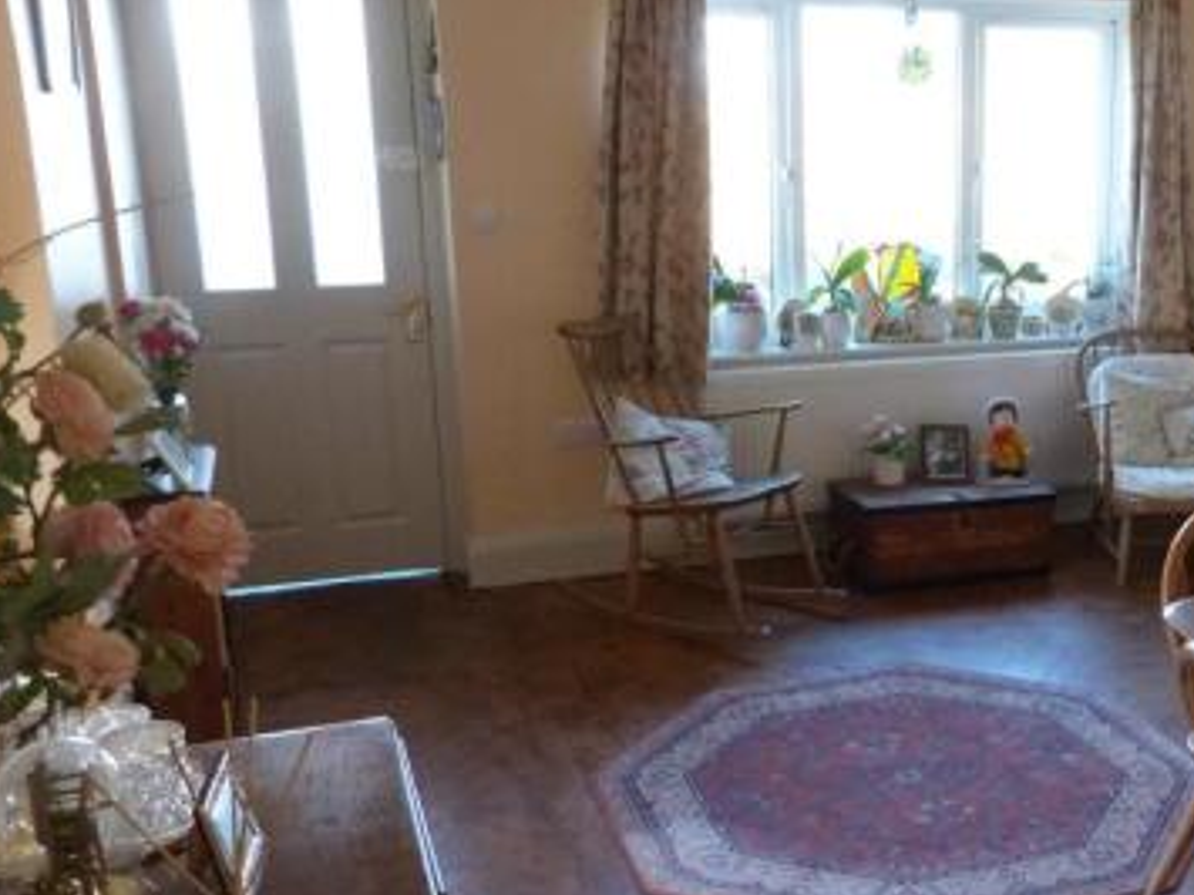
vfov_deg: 35.1
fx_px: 1414
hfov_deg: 43.9
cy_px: 513
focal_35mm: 41
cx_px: 933
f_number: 2.8
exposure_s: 1/40
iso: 400
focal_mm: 4.5
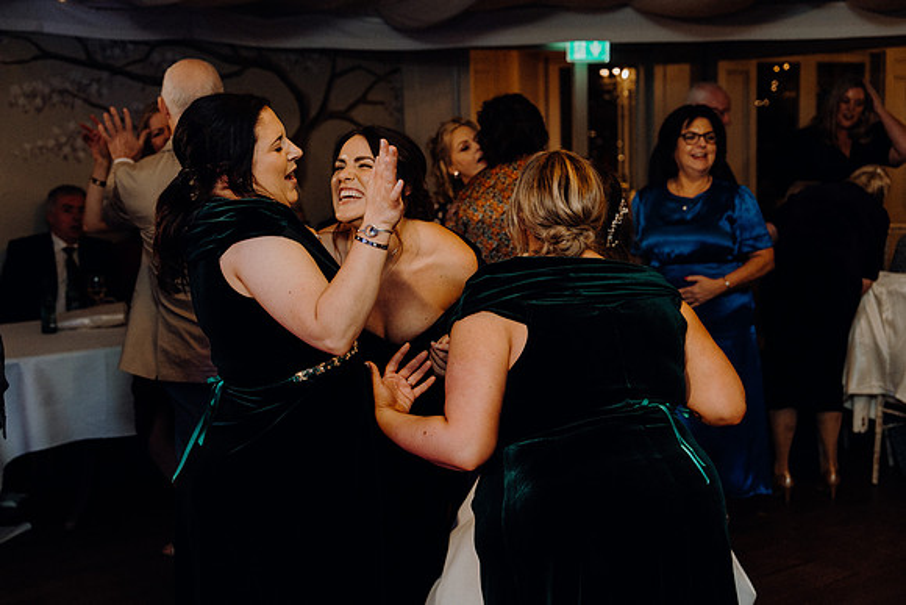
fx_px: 1233
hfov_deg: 40.3
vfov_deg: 27.5
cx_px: 453
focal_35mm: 49
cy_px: 302
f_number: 3.5
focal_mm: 49
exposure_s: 1/160
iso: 2500
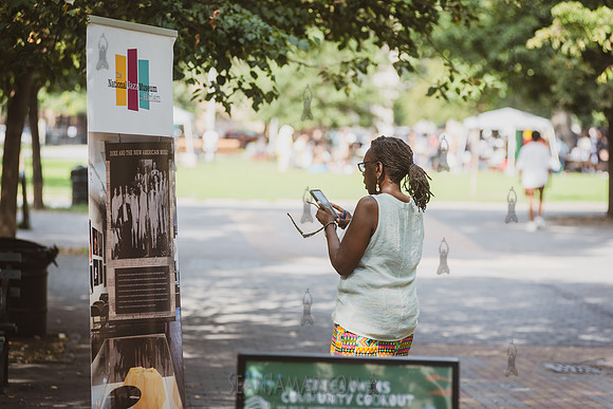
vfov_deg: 10.2
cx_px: 306
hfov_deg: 15.2
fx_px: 2299
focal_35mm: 135
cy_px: 204
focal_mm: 135
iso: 400
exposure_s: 1/800
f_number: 4
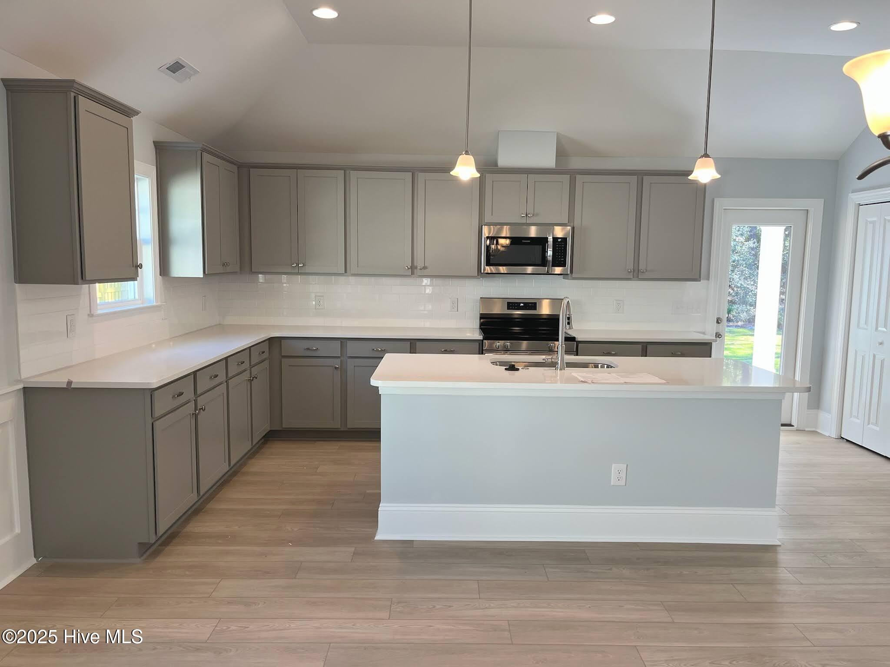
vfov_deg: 53.1
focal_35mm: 26
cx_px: 445
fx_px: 668
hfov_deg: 67.3
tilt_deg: -7.4
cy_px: 334
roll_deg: -0.5
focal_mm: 5.1
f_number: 1.6
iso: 64
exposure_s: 1/120
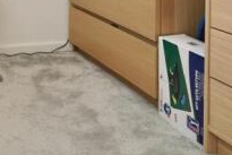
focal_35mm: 64
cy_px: -73
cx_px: -16
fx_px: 413
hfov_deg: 28.8
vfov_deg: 18.9
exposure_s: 1/80
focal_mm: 20
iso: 100
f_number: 4.5
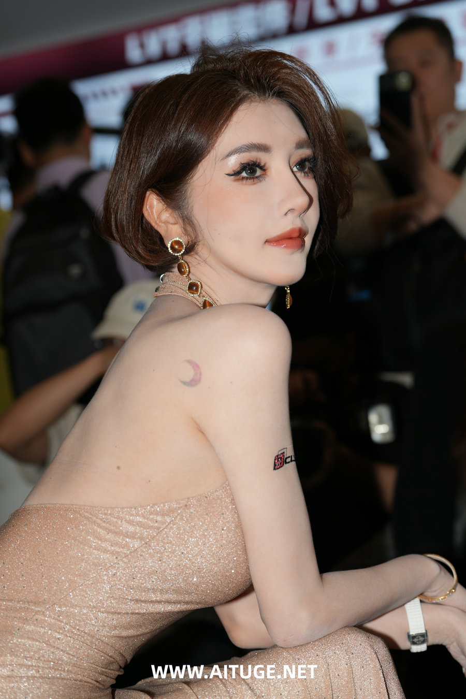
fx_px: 1359
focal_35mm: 70
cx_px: 233
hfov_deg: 19.5
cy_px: 350
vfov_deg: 28.8
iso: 125
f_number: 4
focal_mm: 70
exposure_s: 1/200
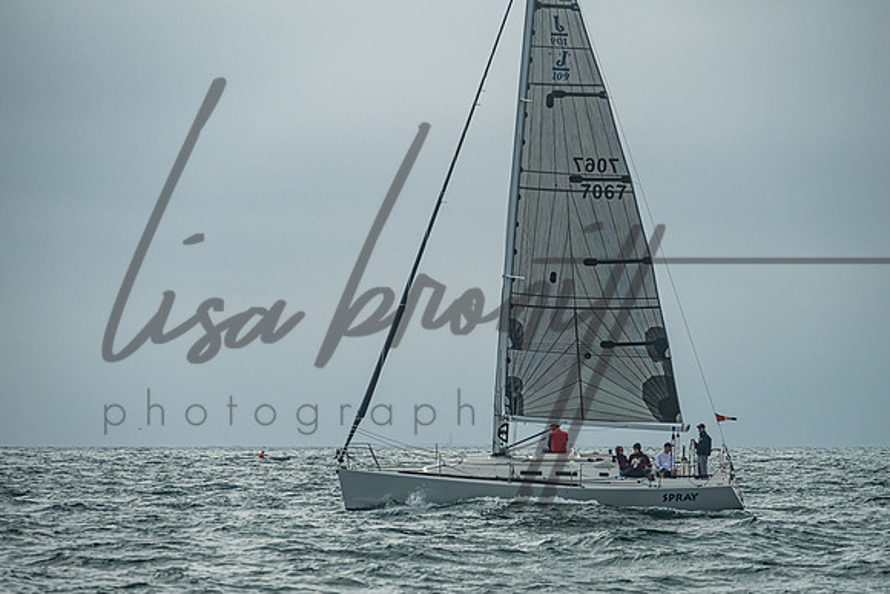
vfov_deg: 5.6
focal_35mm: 247
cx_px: 493
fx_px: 6106
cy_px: 356
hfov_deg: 8.3
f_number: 6.3
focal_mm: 200
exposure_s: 1/2500
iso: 500
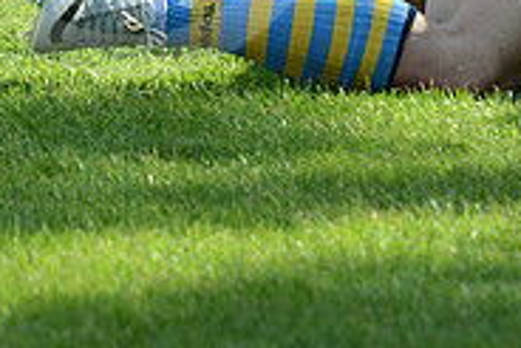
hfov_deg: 2.8
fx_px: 10486
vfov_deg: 1.9
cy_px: -123
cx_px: 614
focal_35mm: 724
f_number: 4
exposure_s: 1/1000
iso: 500
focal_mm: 230
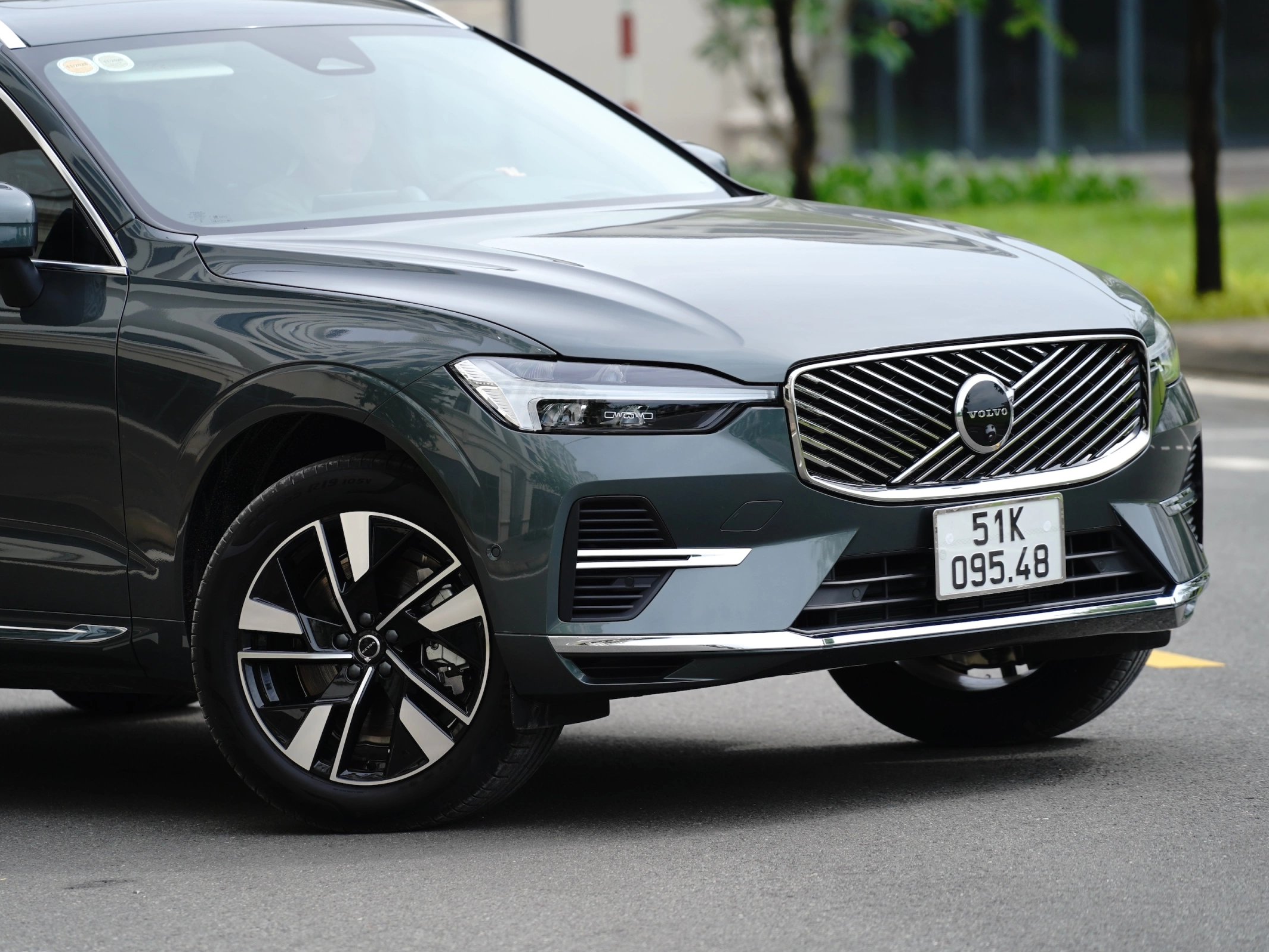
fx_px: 7955
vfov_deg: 6.8
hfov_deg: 9.1
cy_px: 477
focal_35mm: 217
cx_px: 620
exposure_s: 1/500
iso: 100
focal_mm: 200
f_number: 4
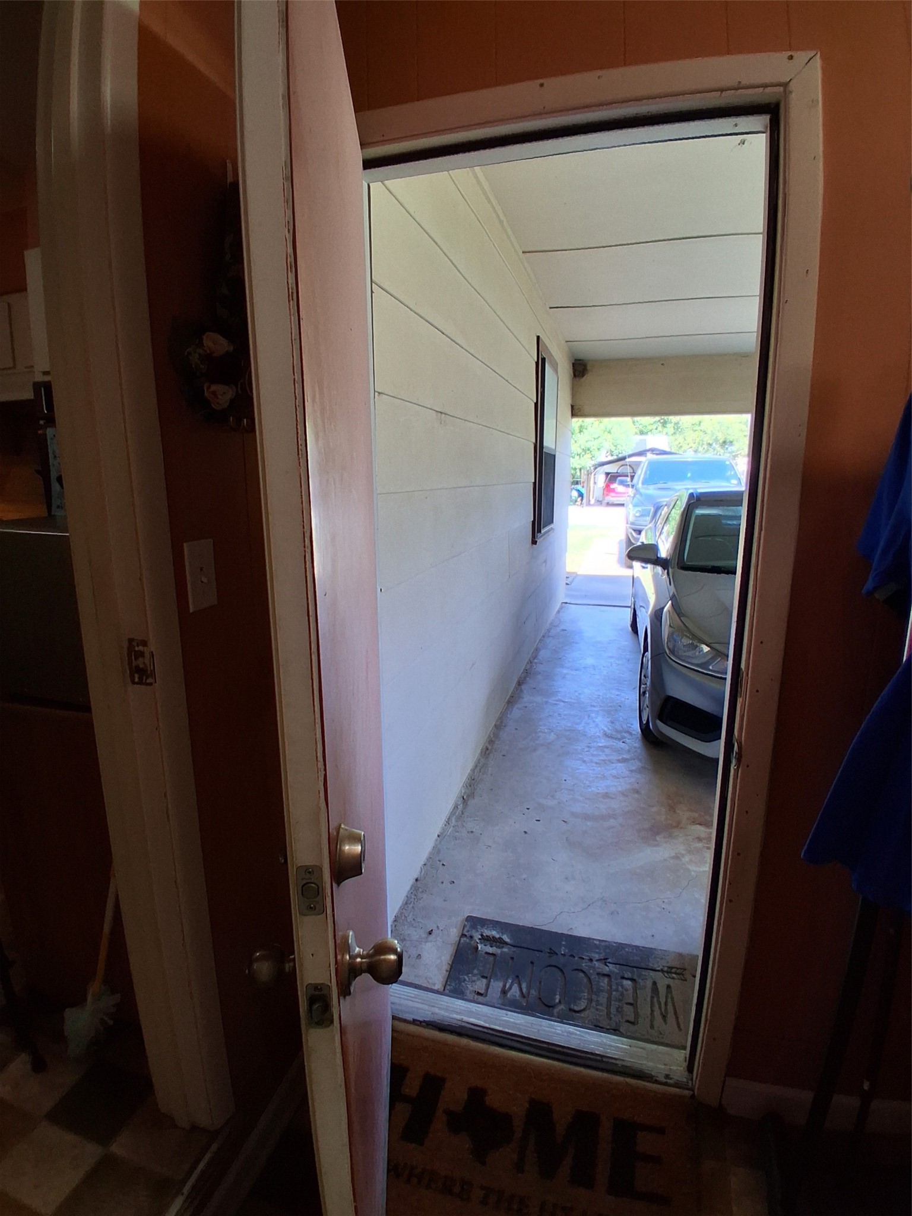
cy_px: 608
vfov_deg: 91.0
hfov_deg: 74.7
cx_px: 456
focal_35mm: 17
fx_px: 597
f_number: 2.2
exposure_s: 1/120
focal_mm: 1.4
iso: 100
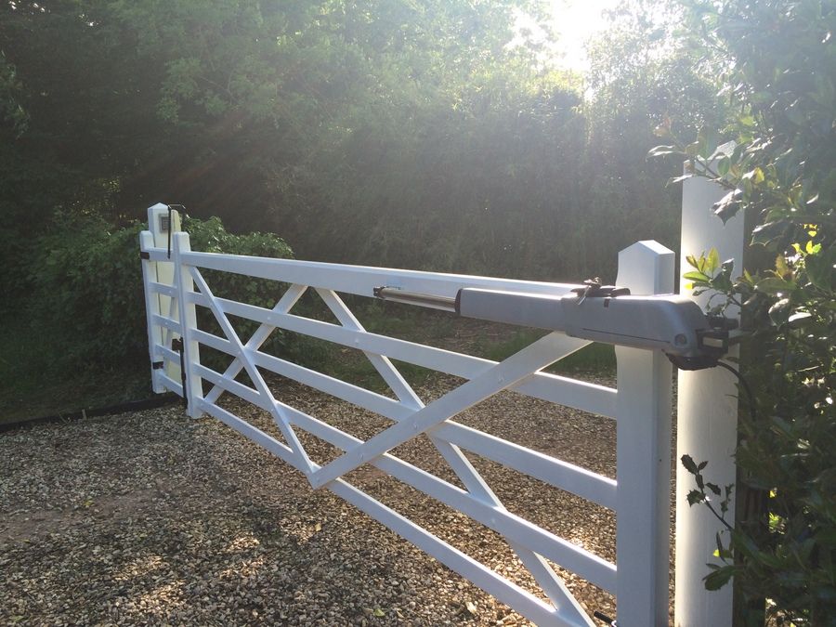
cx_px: 418
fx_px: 700
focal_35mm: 29
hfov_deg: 61.7
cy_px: 314
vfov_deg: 48.2
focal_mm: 4.15
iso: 32
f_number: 2.2
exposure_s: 1/224
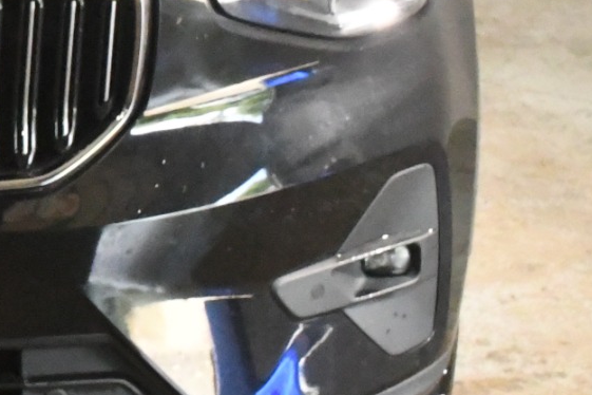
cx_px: -283
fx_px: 2927
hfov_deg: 11.1
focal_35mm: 178
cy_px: -96
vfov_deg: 7.6
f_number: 10
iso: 10000
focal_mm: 26
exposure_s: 1/200
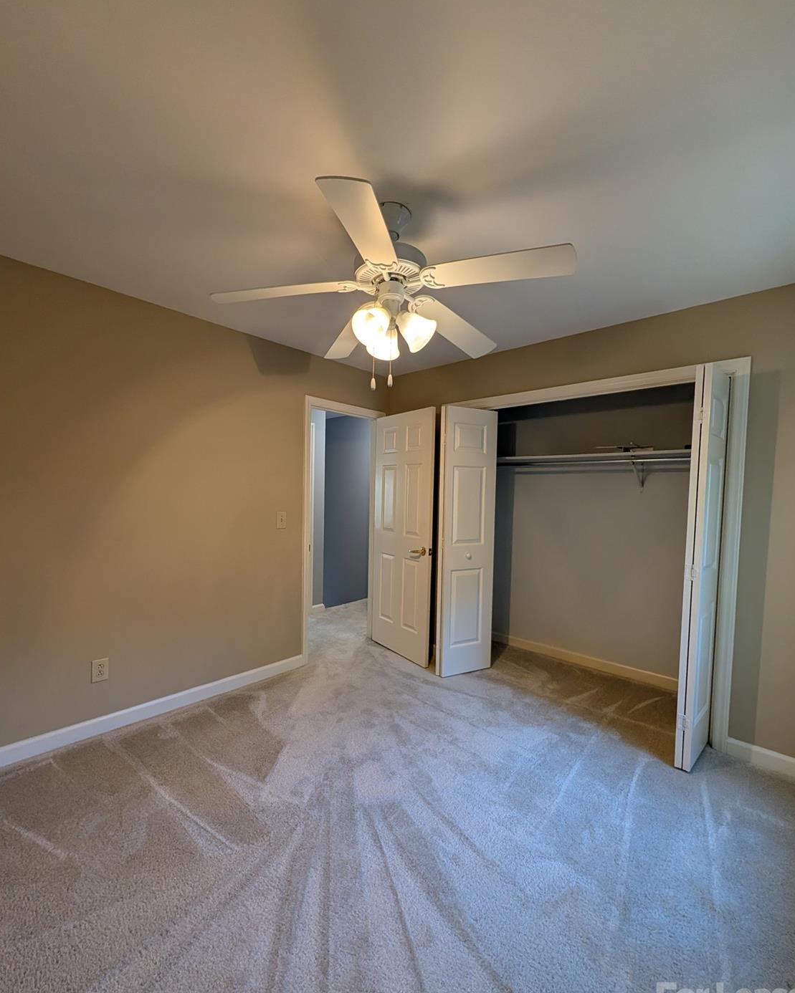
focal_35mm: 13
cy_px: 512
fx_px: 382
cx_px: 398
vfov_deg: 104.8
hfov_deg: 92.2
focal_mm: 2.02
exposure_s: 1/120
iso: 101
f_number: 1.7
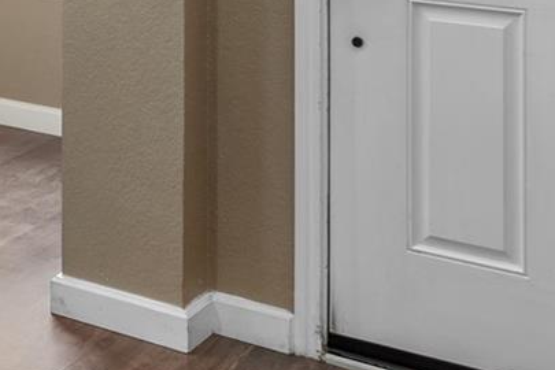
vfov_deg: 15.2
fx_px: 1249
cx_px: -199
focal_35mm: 81
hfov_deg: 22.1
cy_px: -234
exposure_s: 1/1.25
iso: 500
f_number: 8
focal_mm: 16
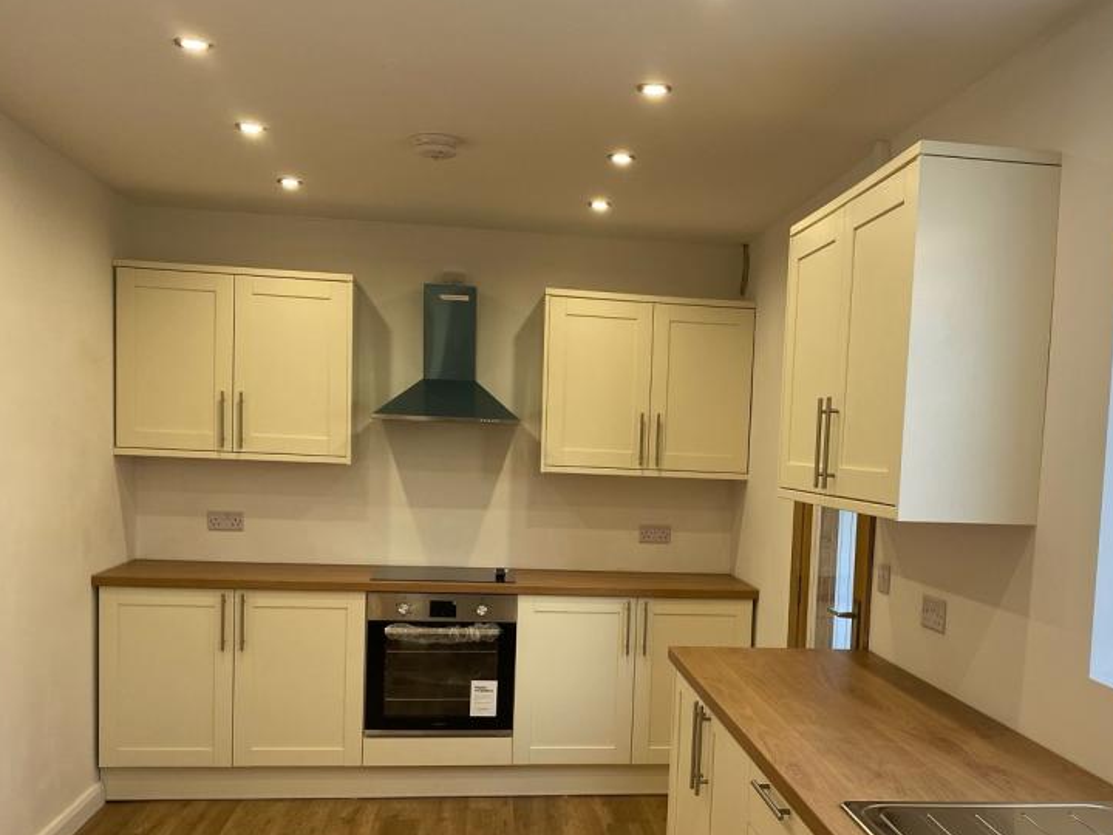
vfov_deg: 38.3
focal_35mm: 37
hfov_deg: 49.8
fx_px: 1190
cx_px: 679
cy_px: 554
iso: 64
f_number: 1.8
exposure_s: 1/100
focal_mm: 4.25
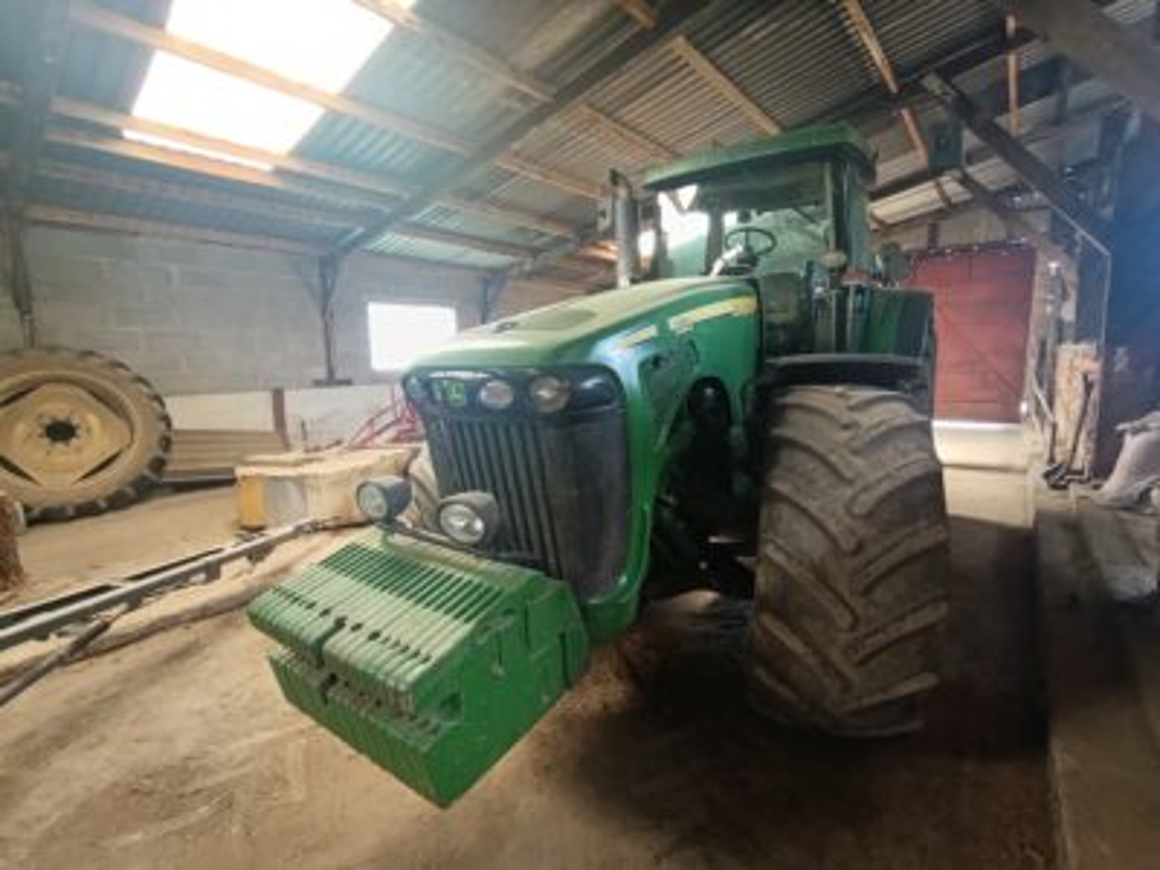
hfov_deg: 94.5
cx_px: 580
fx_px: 536
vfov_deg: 78.1
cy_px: 435
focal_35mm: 16
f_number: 2.2
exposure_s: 1/50
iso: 400
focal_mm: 1.65
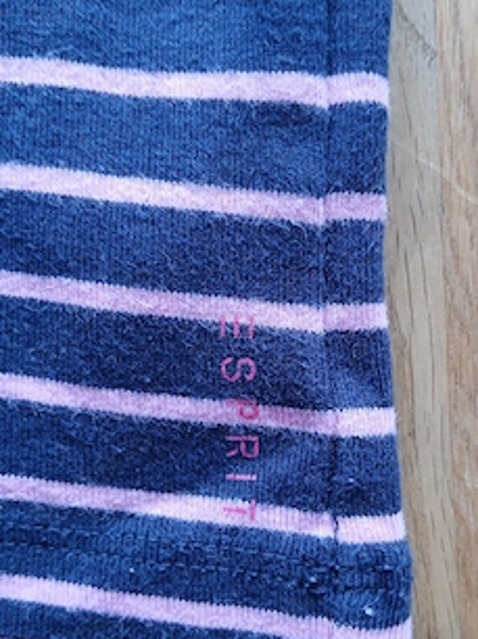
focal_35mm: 34
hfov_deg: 41.5
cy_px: 334
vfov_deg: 54.0
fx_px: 627
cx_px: 296
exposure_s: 1/50.3
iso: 160
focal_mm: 3.98
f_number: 1.8
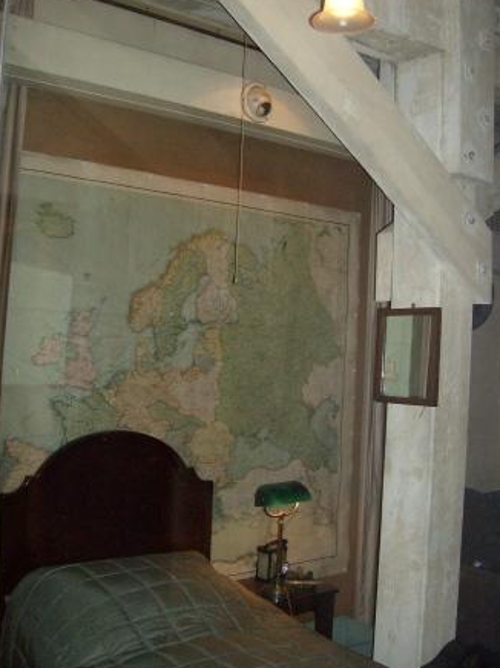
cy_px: 335
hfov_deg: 38.6
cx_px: 250
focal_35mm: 37
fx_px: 713
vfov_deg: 50.2
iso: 200
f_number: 2.8
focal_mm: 6
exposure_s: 1/60
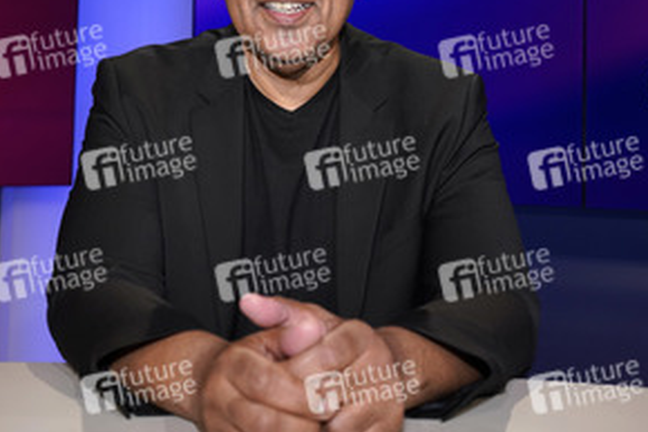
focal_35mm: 56
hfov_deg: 35.6
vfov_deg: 23.9
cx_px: 303
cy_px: 107
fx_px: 1007
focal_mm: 36
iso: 1600
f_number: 5
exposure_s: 1/160
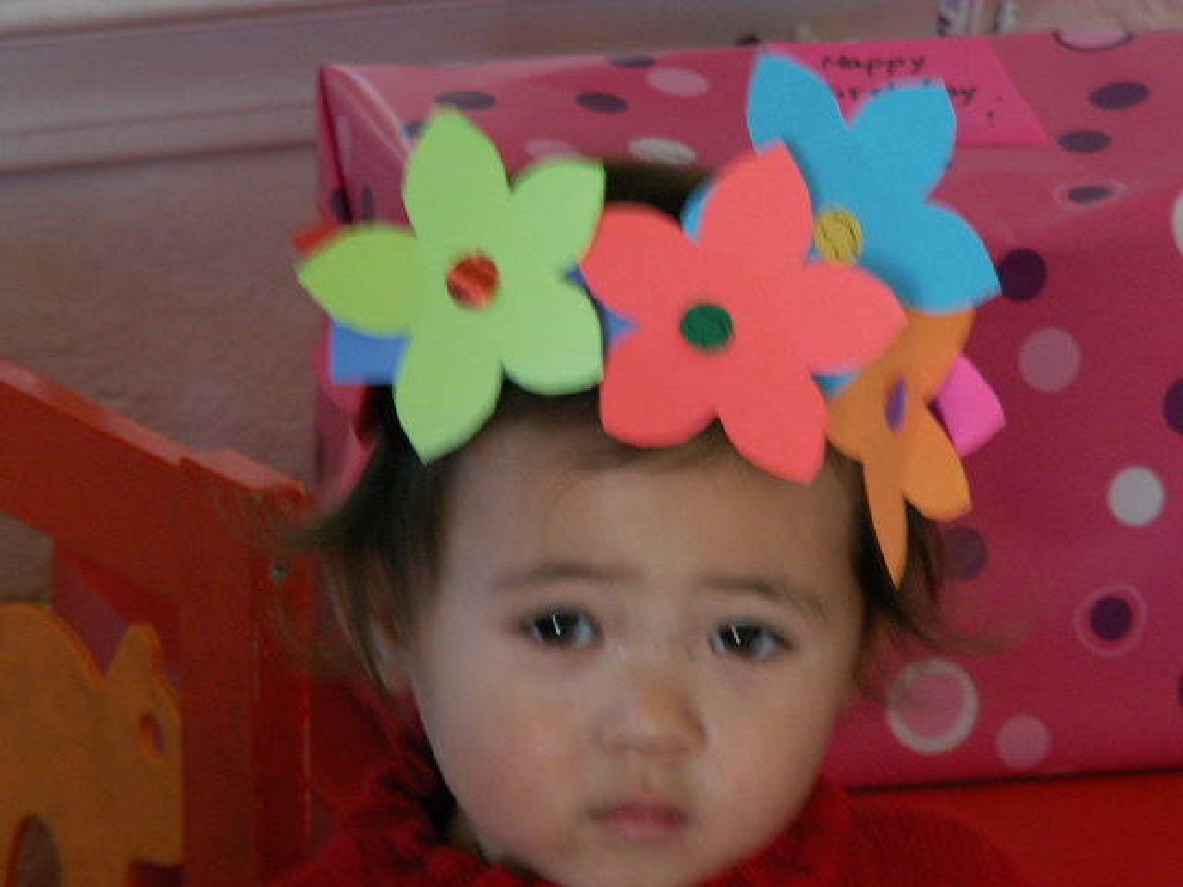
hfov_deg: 7.3
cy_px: 444
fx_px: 9261
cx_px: 592
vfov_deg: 5.5
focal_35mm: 271
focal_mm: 44.37
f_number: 4.5
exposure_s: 1/20
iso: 160
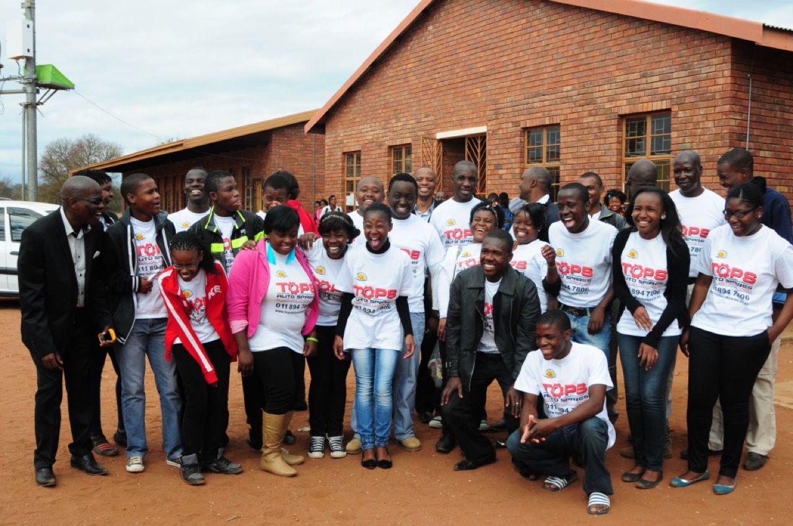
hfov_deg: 53.2
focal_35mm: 36
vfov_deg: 36.8
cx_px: 396
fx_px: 792
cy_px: 263
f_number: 8
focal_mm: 24
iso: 800
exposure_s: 1/1250
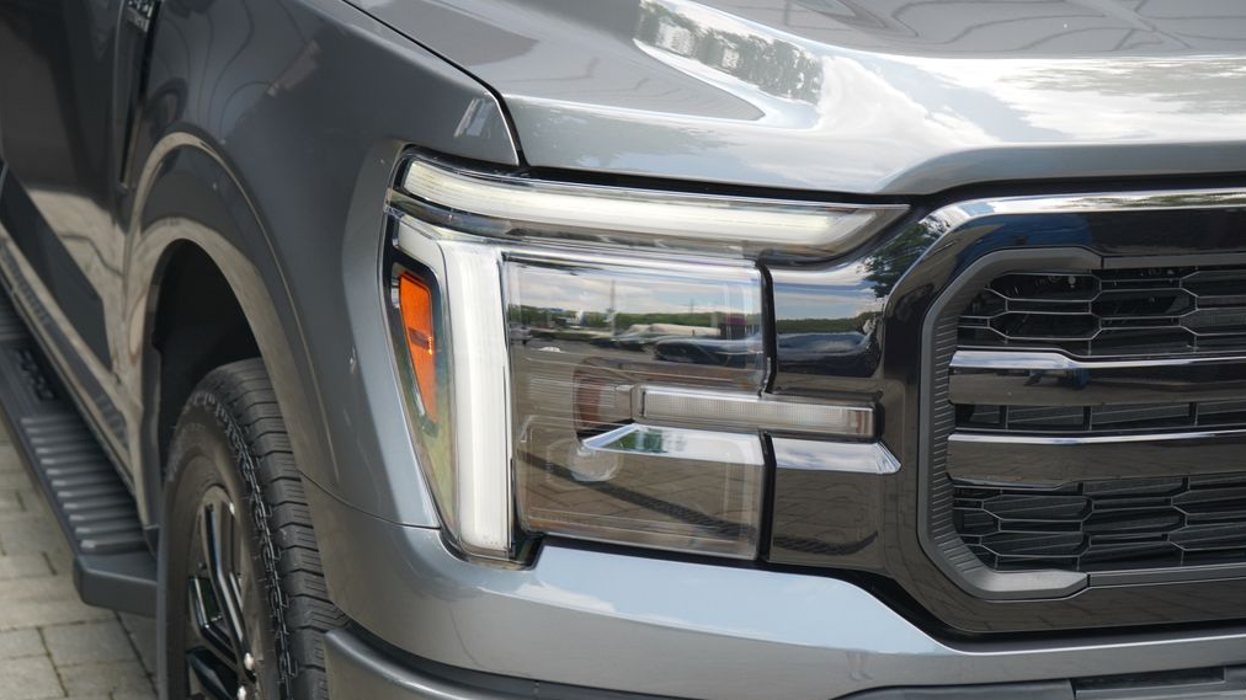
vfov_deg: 17.2
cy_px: 341
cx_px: 629
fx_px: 2312
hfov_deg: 30.2
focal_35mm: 70
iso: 250
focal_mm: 66
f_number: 5.6
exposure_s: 1/80
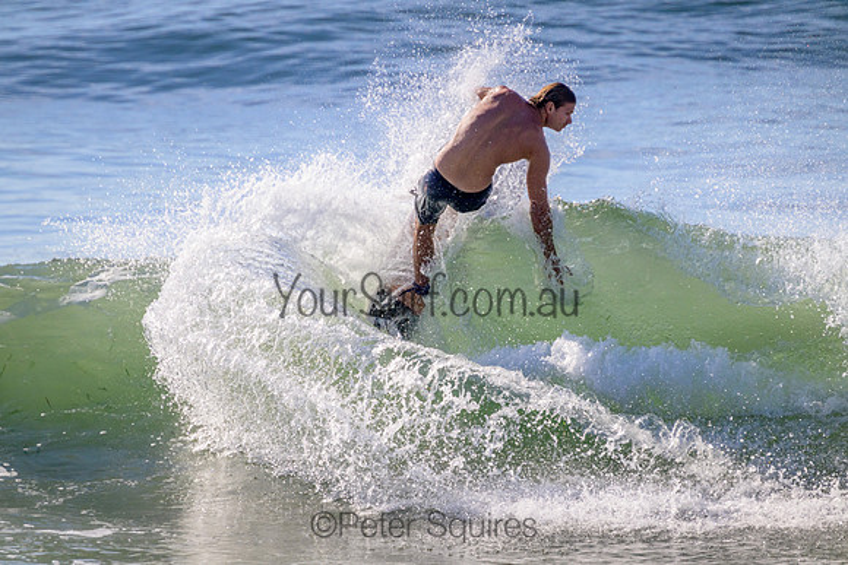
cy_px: 282
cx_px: 424
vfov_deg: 1.7
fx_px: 18848
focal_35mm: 800
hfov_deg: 2.6
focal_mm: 800
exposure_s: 1/2000
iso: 800
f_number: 11
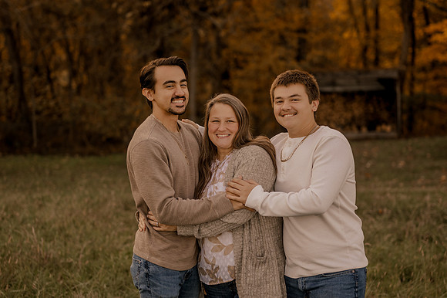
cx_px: 224
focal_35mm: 75
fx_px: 931
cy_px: 149
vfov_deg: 18.2
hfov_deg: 27.0
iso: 250
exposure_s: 1/640
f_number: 1.8
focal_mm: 50
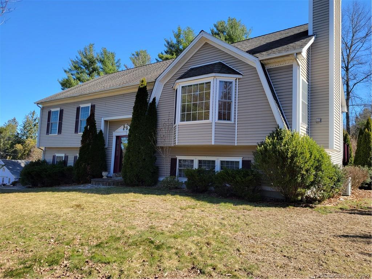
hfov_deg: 67.3
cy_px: 140
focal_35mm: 26
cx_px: 186
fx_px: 279
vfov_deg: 53.1
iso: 40
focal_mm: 5.4
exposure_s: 1/848
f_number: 1.8
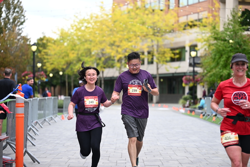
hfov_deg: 21.0
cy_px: 84
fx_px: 674
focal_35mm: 97
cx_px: 125
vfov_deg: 14.1
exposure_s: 1/1600
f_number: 2.8
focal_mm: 97
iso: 640
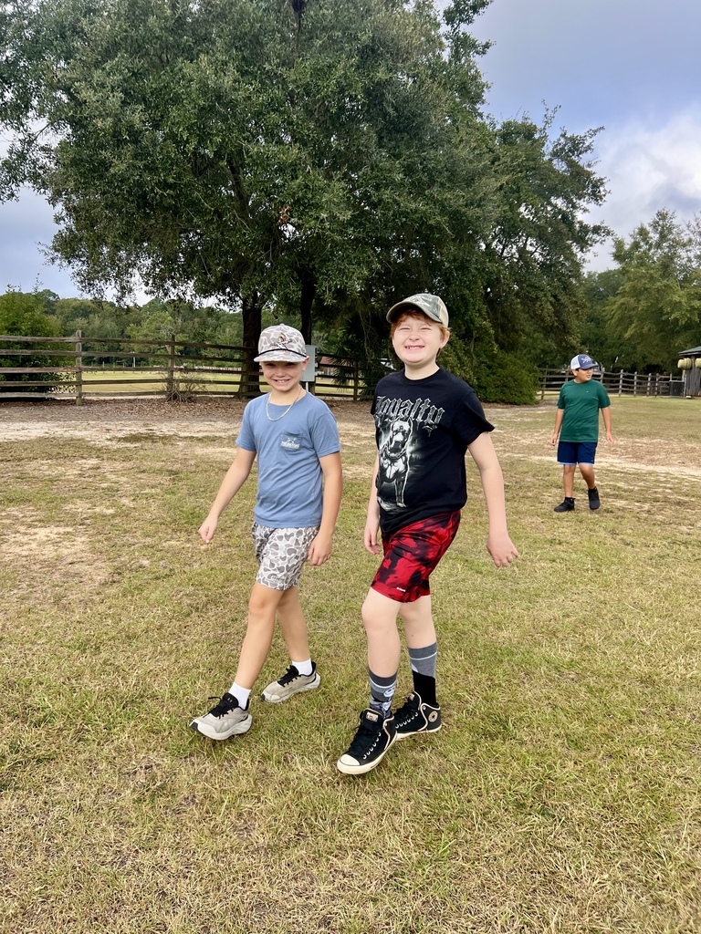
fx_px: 702
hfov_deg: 53.1
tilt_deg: -8.1
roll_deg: -0.8
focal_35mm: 26
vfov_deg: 67.3
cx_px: 350
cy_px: 467
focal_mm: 5.7
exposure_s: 1/1100
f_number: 1.5
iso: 50
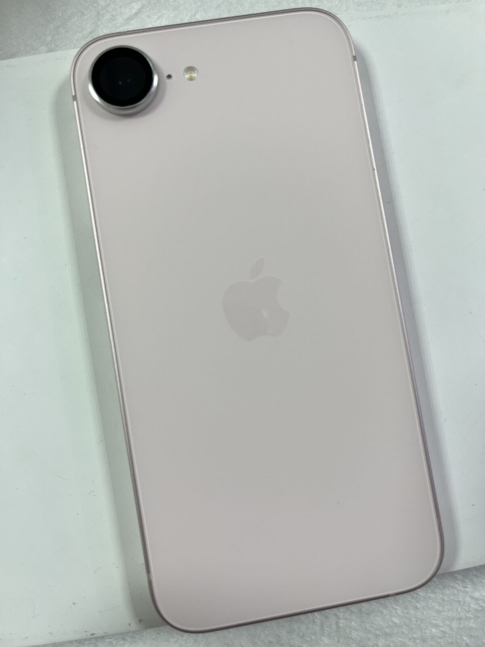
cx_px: 242
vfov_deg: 67.3
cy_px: 324
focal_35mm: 26
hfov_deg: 53.1
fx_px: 486
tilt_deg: -87.0
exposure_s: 1/120
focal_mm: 5.1
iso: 64
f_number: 1.6
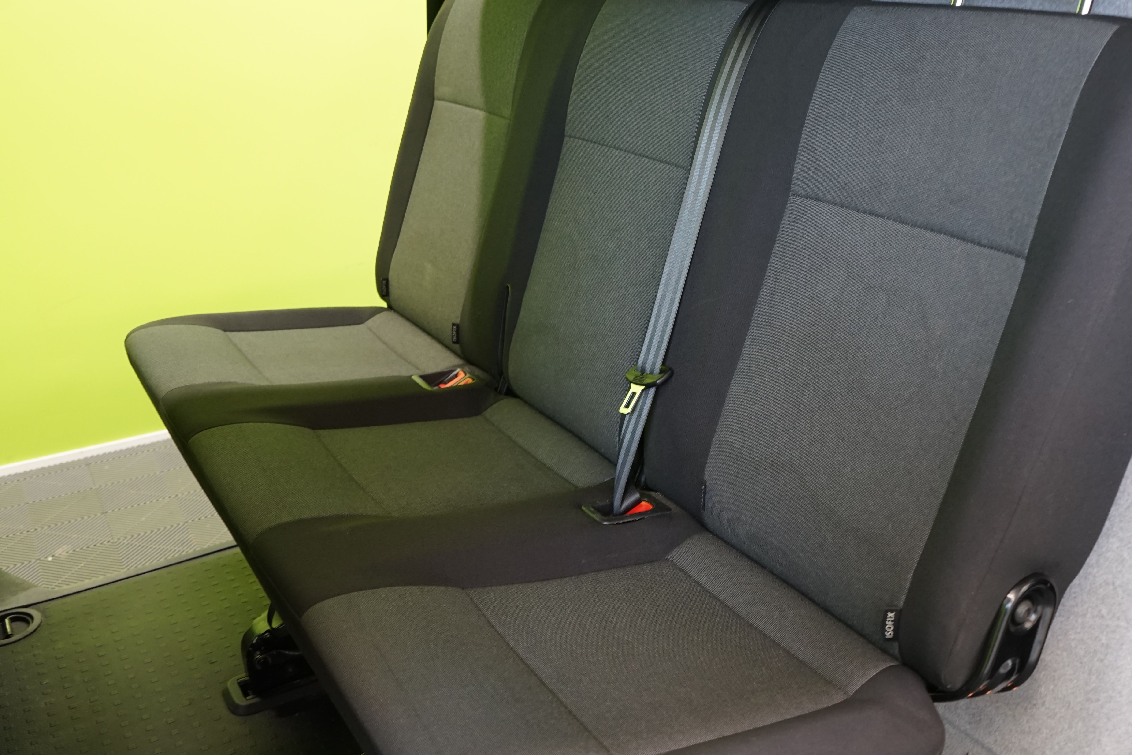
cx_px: 580
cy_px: 407
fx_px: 1132
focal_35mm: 36
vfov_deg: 36.9
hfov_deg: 53.1
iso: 1000
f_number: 5.6
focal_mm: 29
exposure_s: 1/15
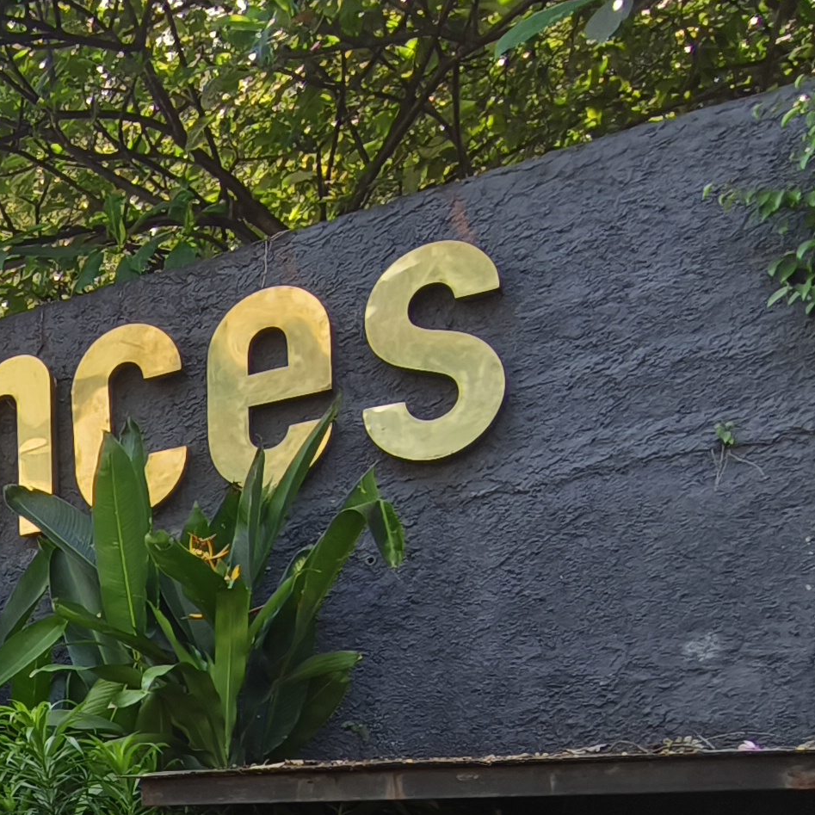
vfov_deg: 27.9
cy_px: 891
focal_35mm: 56
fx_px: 1492
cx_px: -453
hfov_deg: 23.5
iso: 64
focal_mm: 1.91
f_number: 2.2
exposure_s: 1/100
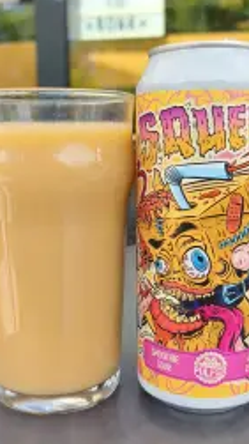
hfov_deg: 29.7
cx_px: 120
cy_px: 239
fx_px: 470
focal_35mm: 40
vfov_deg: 50.4
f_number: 1.7
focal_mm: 6.06
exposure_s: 1/161
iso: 50
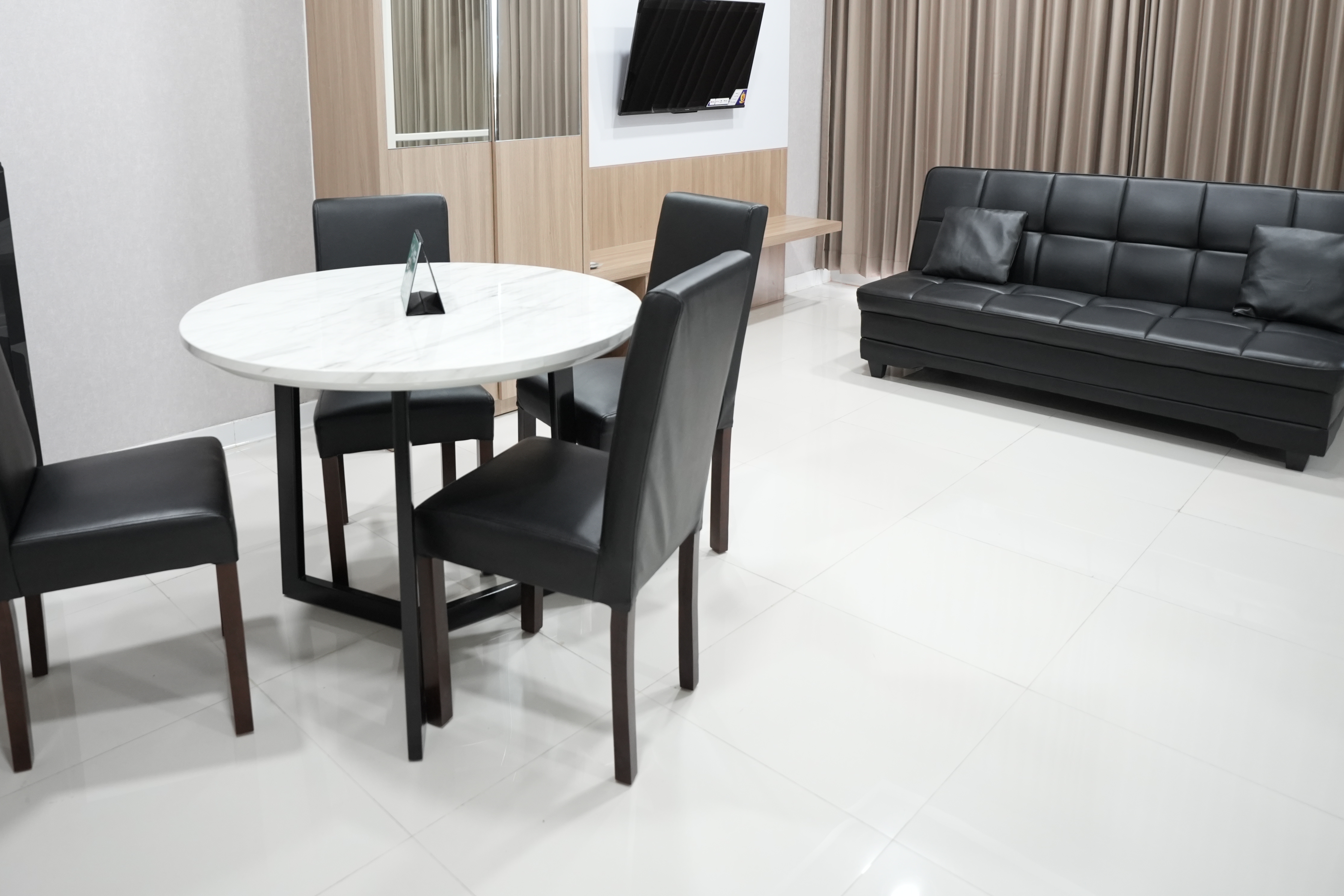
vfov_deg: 49.7
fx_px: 933
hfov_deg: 71.1
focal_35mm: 25
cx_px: 572
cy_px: 254
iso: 1250
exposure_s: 1/125
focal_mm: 16
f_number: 2.8
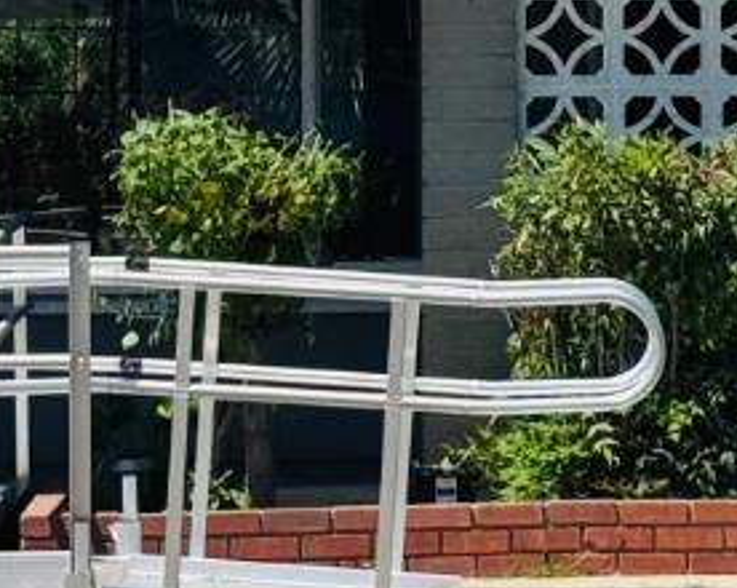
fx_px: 5554
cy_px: -253
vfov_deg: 6.0
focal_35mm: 255
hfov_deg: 7.6
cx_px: 481
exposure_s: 1/4975
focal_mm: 6.76
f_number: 1.78
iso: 64
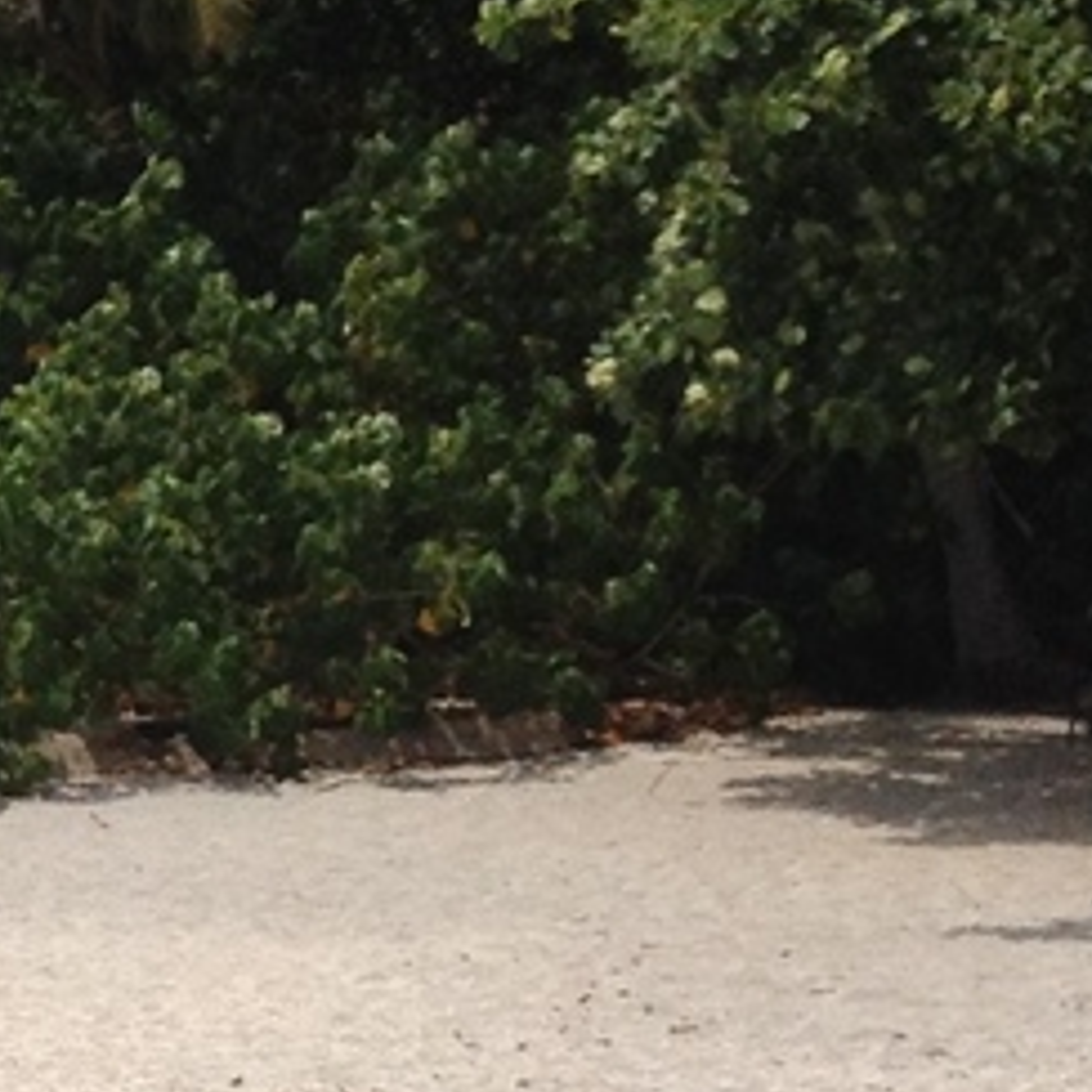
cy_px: 380
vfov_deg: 8.6
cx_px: -1526
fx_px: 7245
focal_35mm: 203
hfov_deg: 8.0
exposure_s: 1/3460
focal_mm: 4.28
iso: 50
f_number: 2.4
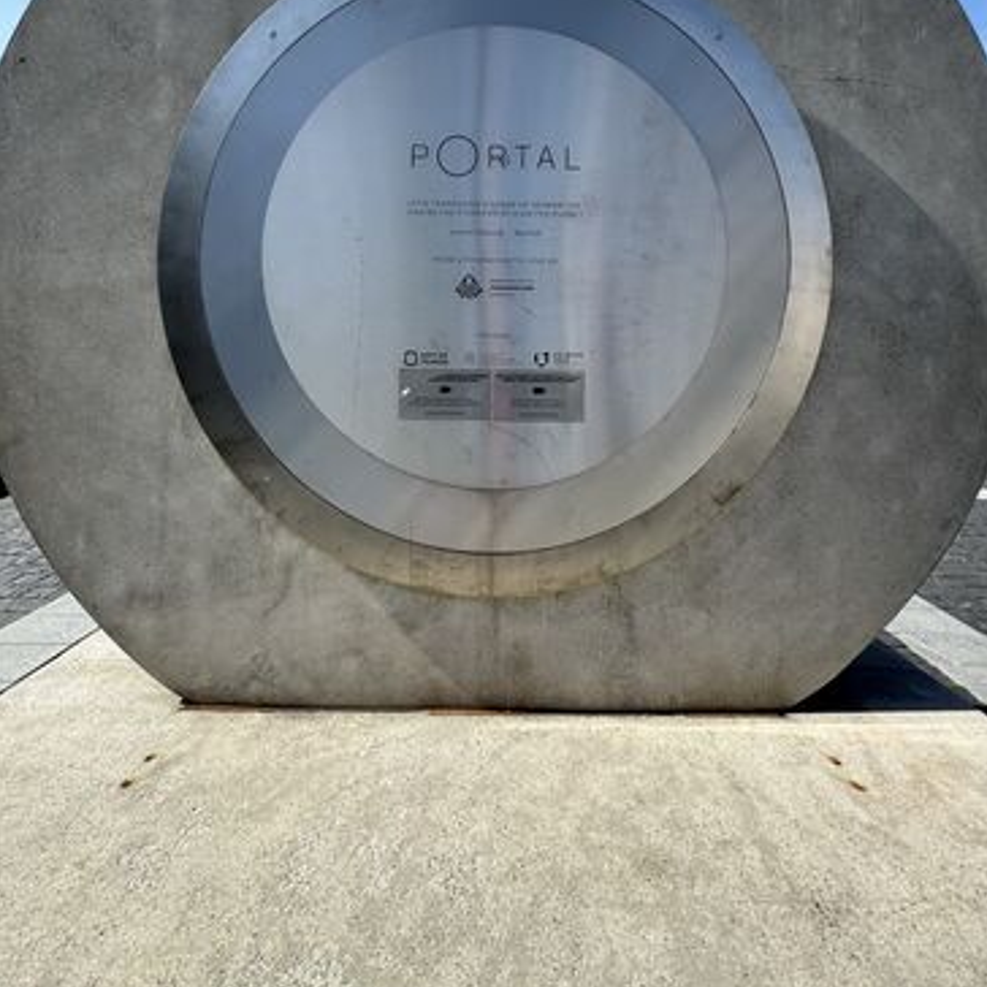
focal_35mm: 17
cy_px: 352
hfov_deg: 84.0
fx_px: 548
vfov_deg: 81.9
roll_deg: +0.6
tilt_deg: +4.1
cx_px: 503
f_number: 2.2
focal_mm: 2.22
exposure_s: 1/1236
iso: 50
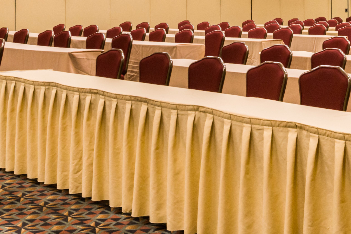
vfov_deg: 19.4
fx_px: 682
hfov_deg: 28.4
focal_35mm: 70
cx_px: 263
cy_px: 67
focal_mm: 24
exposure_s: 1/10
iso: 400
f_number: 9.5
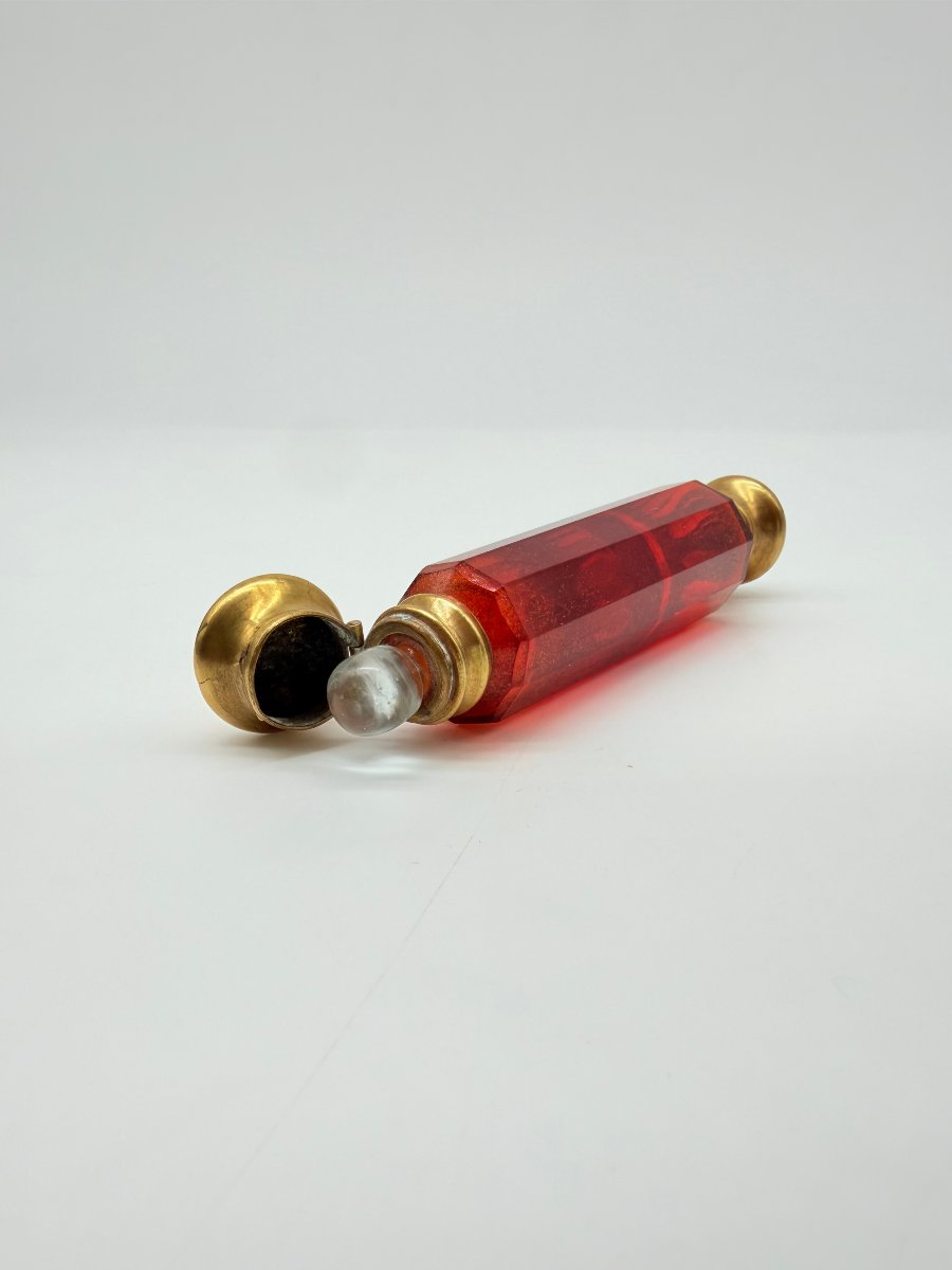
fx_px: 880
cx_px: 476
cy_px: 635
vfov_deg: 71.6
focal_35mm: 24
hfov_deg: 56.8
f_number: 2.2
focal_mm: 2.22
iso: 40
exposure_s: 1/507
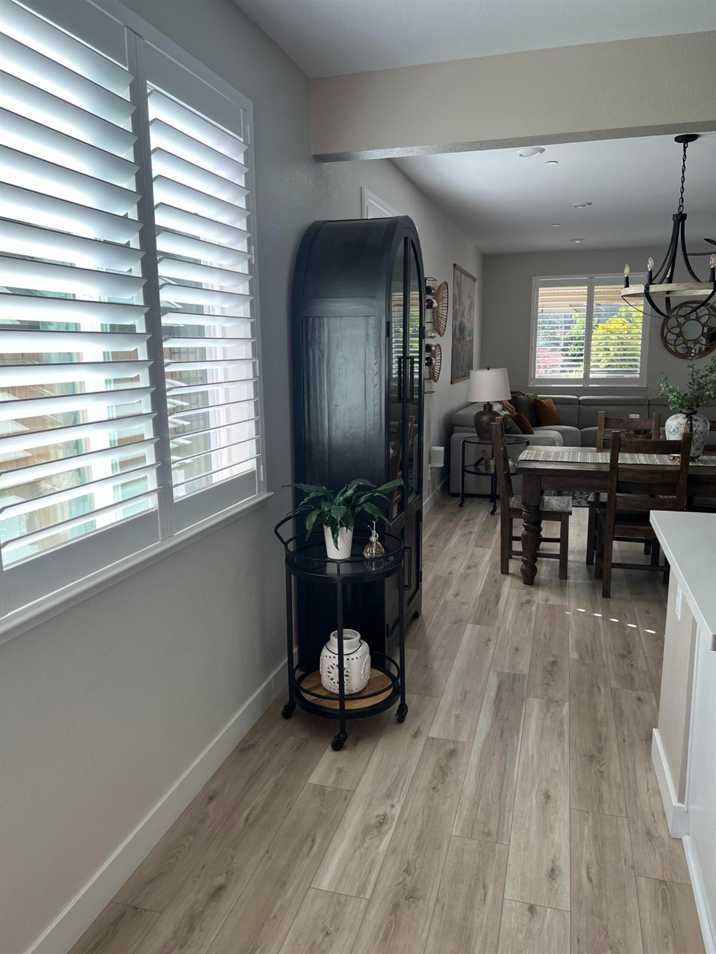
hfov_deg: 53.1
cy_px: 477
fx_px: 717
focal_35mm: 26
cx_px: 358
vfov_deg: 67.3
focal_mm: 5.7
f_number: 1.5
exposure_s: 1/258
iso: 50
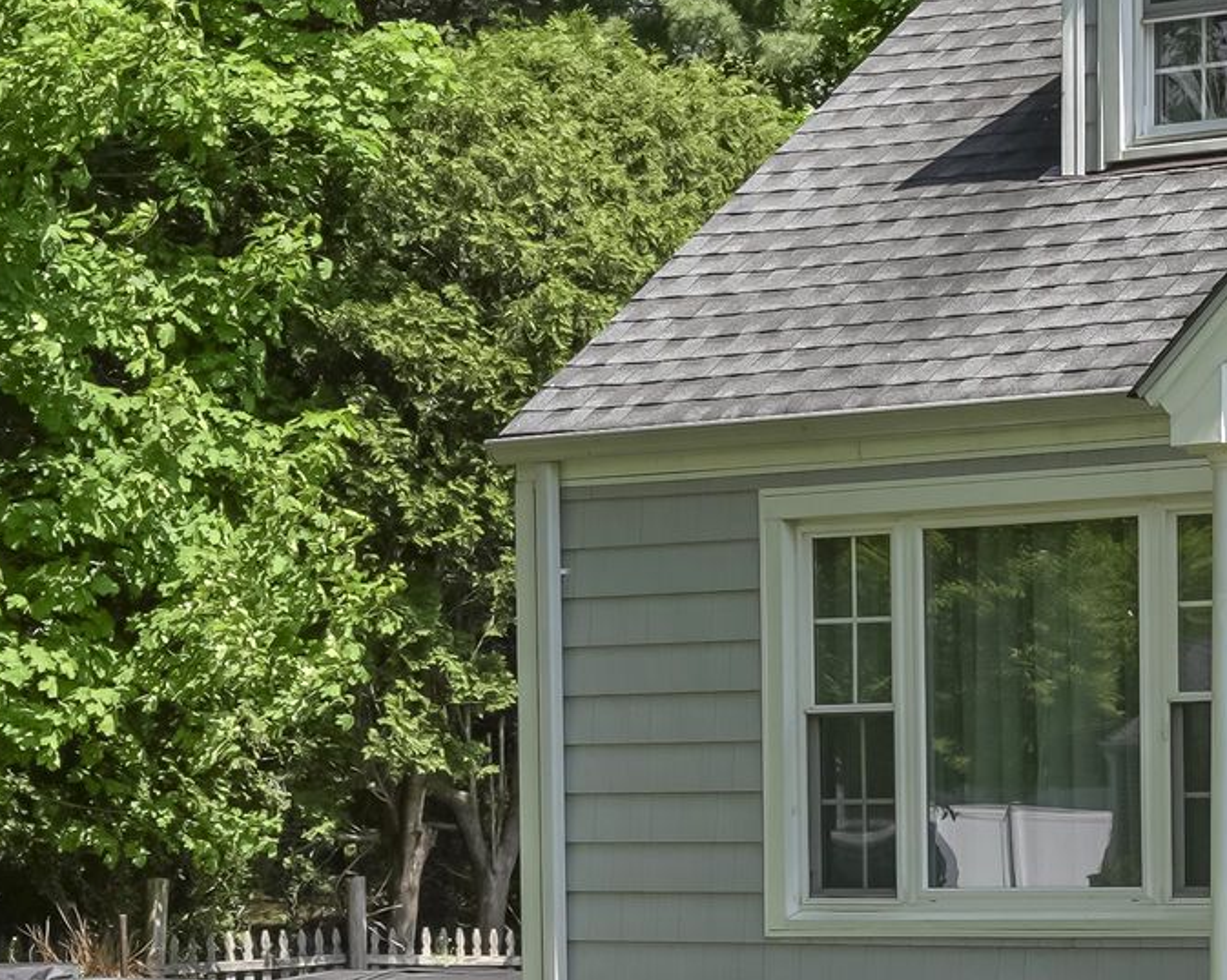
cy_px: 980
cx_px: 1840
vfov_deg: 12.7
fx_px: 4356
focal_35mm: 120
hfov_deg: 14.9
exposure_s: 1/160
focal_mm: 28
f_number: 8
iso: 100
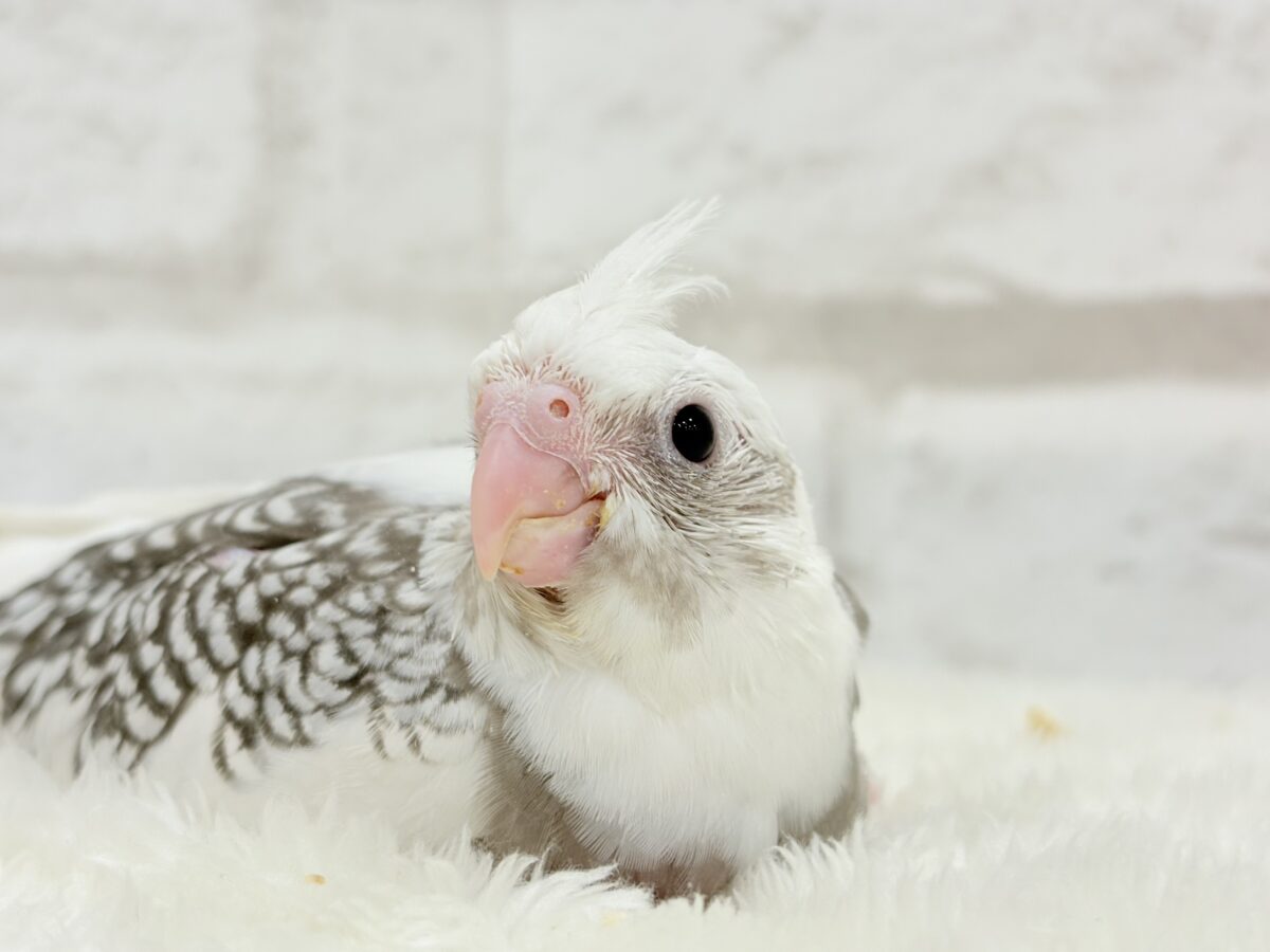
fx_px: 1908
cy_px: 476
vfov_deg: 28.0
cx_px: 635
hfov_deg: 36.8
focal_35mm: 52
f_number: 1.6
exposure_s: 1/100
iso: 64
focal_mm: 5.96
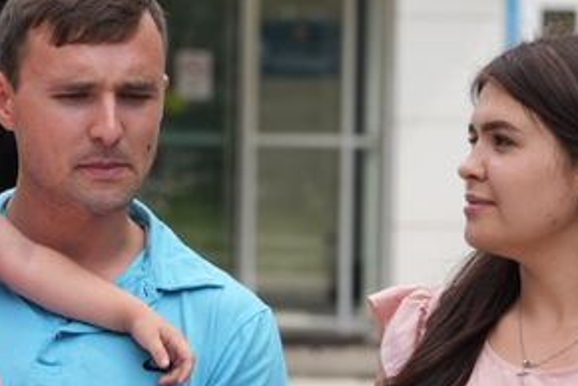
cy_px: 123
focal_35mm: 322
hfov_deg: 6.4
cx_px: 166
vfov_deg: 4.3
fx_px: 5175
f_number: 8
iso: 500
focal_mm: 134
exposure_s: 1/500
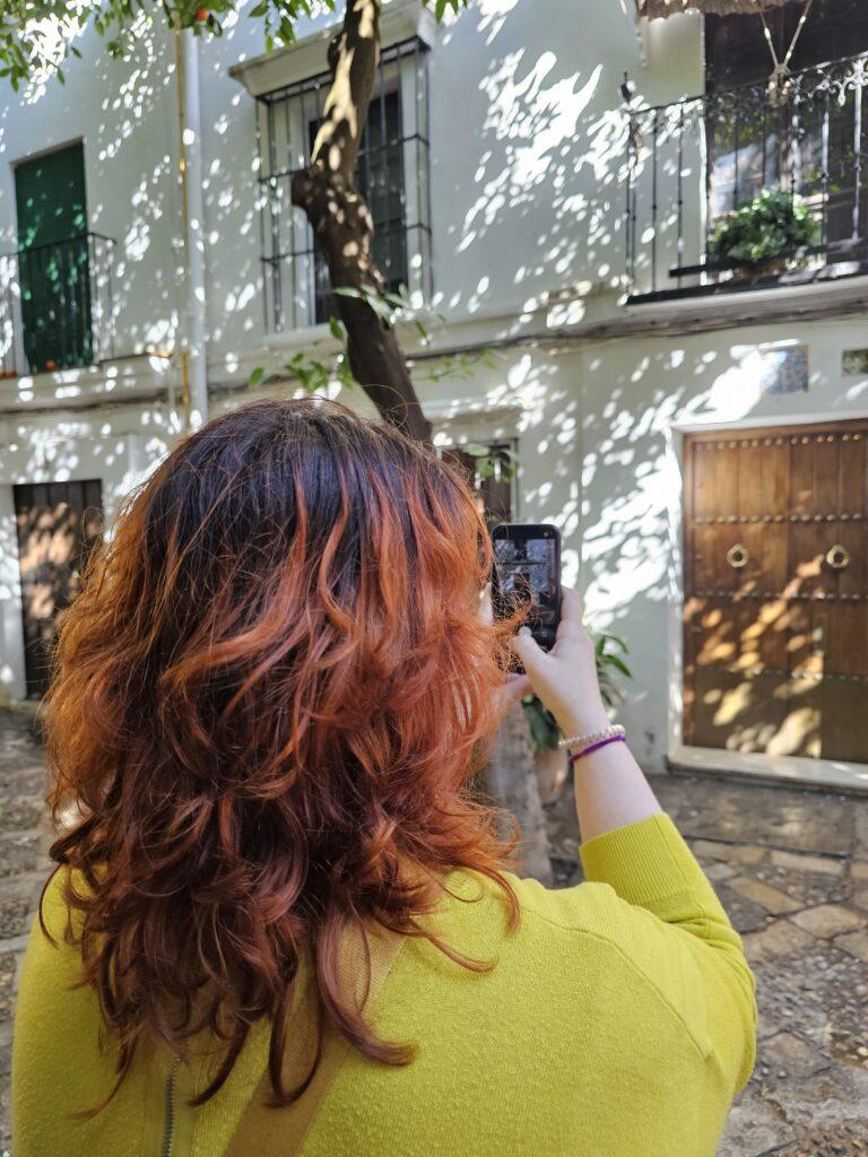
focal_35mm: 23
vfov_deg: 73.9
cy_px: 578
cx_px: 434
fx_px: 769
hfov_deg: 58.9
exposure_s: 1/180
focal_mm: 6.3
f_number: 1.7
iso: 160
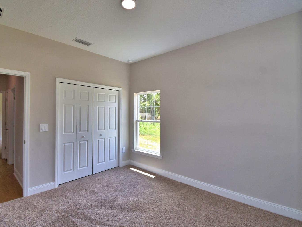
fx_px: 148
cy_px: 111
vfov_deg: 74.7
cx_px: 145
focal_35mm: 17
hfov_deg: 91.0
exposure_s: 1/400
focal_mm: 10
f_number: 4.5
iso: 200
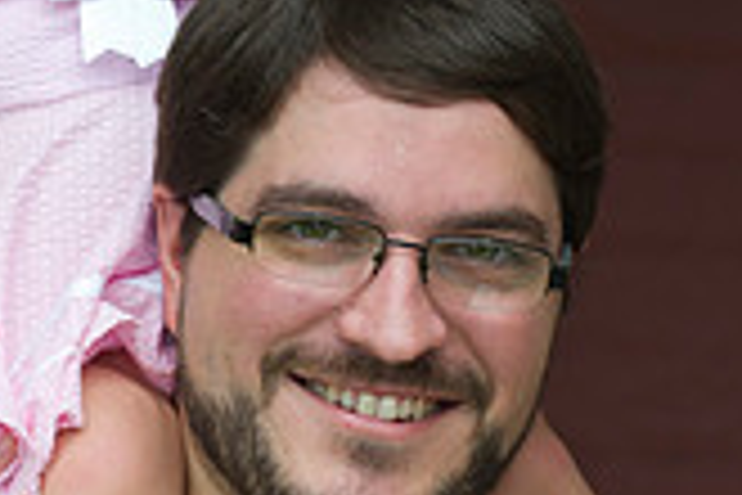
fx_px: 8677
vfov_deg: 3.3
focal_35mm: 421
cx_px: 54
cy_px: 36
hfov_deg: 4.9
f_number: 5
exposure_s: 1/160
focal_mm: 120
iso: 400
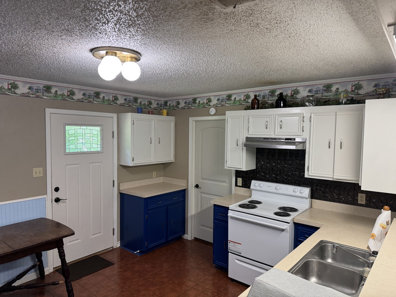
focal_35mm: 24
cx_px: 198
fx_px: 275
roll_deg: -0.9
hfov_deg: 71.6
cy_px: 148
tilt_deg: -3.6
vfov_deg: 56.8
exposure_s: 1/120
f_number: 1.78
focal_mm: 6.76
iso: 200
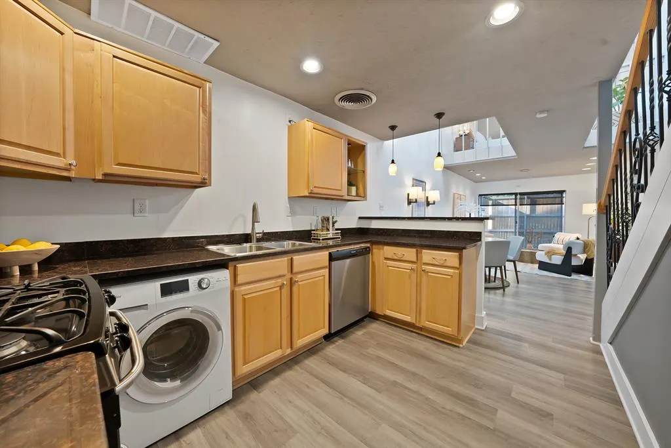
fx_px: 224
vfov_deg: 90.0
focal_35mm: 12
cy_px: 224
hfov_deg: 112.6
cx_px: 336
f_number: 9
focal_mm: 12
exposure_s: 1/1.25
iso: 640
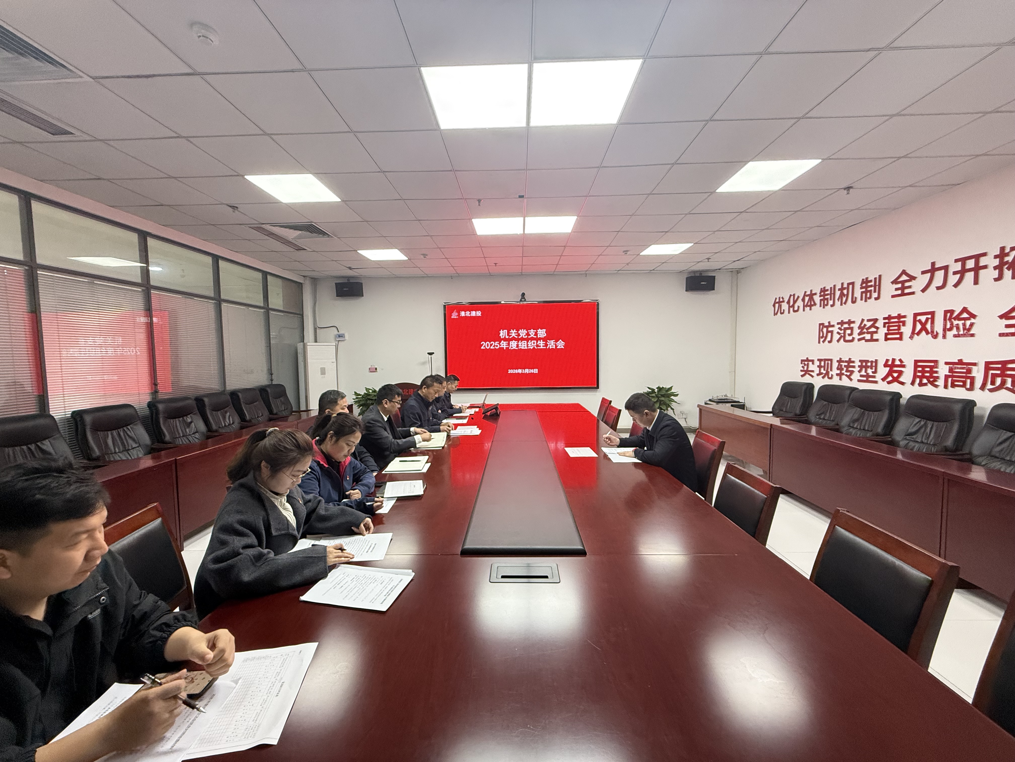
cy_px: 381
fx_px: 411
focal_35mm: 14
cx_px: 508
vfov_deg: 85.7
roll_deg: +0.9
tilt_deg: -3.2
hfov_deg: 102.1
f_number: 2.2
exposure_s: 1/120
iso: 320
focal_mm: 2.22
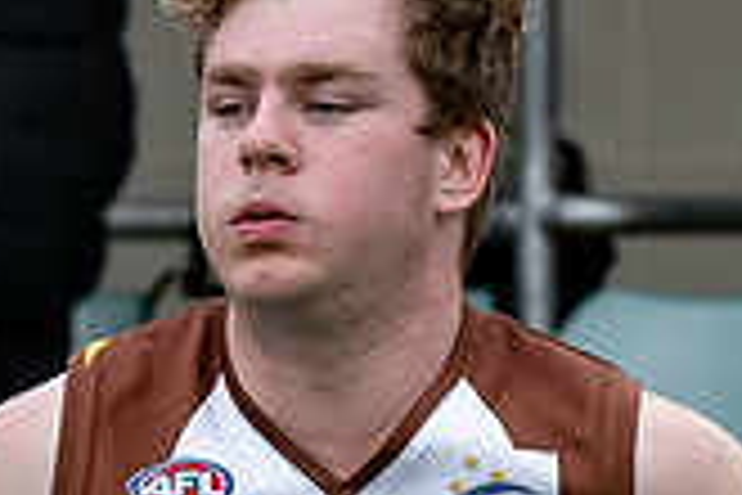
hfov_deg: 1.1
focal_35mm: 1819
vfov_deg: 0.8
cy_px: 453
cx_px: 450
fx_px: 37489
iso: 720
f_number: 5
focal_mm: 135
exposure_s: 1/800
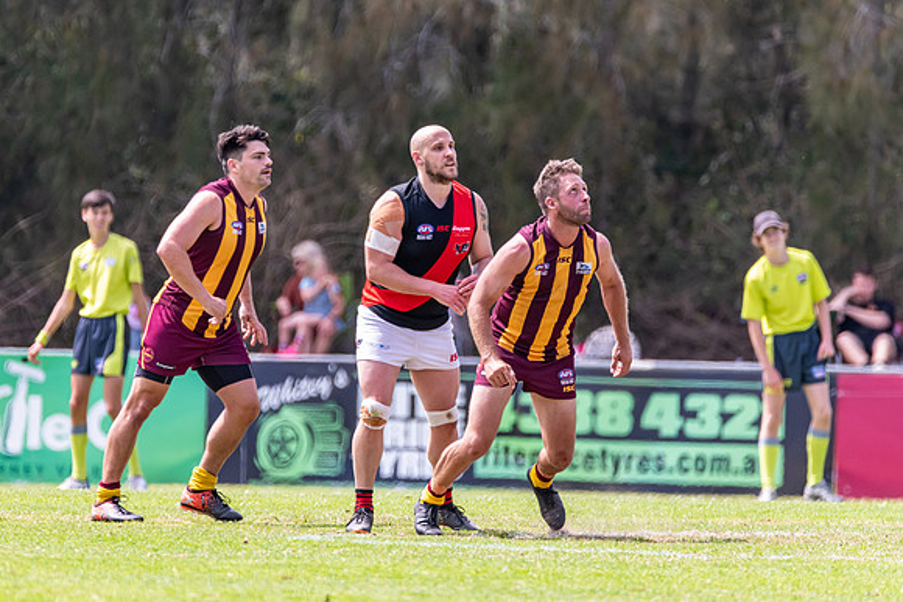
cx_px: 412
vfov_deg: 1.9
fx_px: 17775
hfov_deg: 2.9
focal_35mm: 709
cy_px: 216
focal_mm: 550
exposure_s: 1/1250
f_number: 6.3
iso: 800
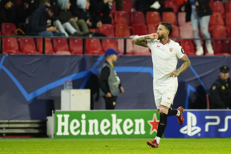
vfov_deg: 2.3
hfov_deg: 3.4
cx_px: 116
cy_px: 77
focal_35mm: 603
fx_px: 3869
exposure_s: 1/1600
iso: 2500
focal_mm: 400
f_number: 2.8
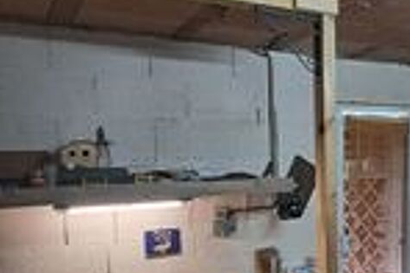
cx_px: 207
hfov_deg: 50.7
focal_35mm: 38
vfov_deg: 33.6
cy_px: 234
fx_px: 433
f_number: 1.8
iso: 200
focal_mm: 4
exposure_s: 1/50
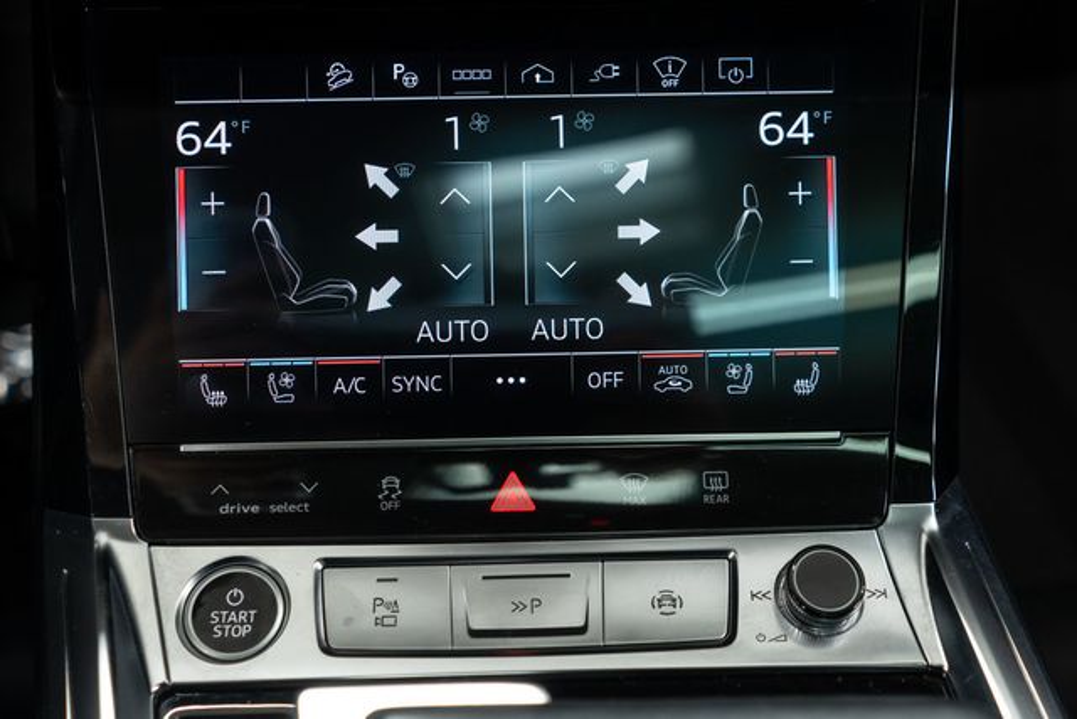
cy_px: 360
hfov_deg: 46.4
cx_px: 538
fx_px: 1257
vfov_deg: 31.9
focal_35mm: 42
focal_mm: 28
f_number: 3.2
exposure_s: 1/40
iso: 800
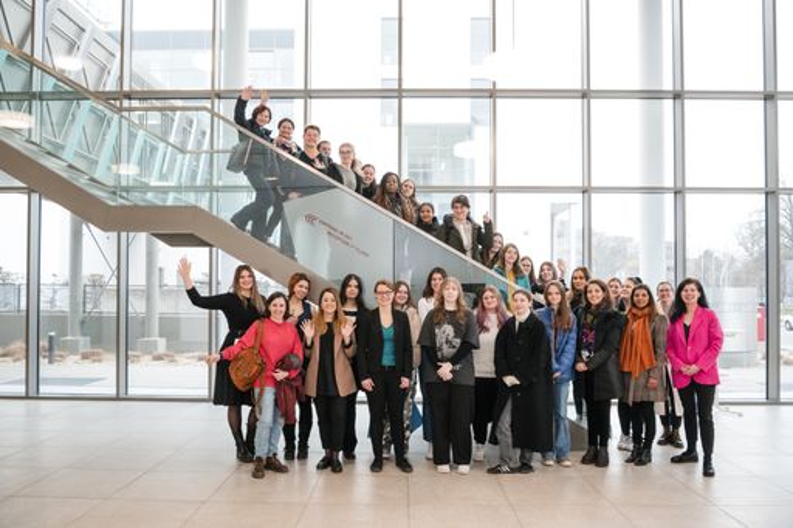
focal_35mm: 29
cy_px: 264
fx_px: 639
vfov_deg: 44.9
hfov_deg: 63.7
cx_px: 396
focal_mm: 29
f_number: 9
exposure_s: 1/50
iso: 1250
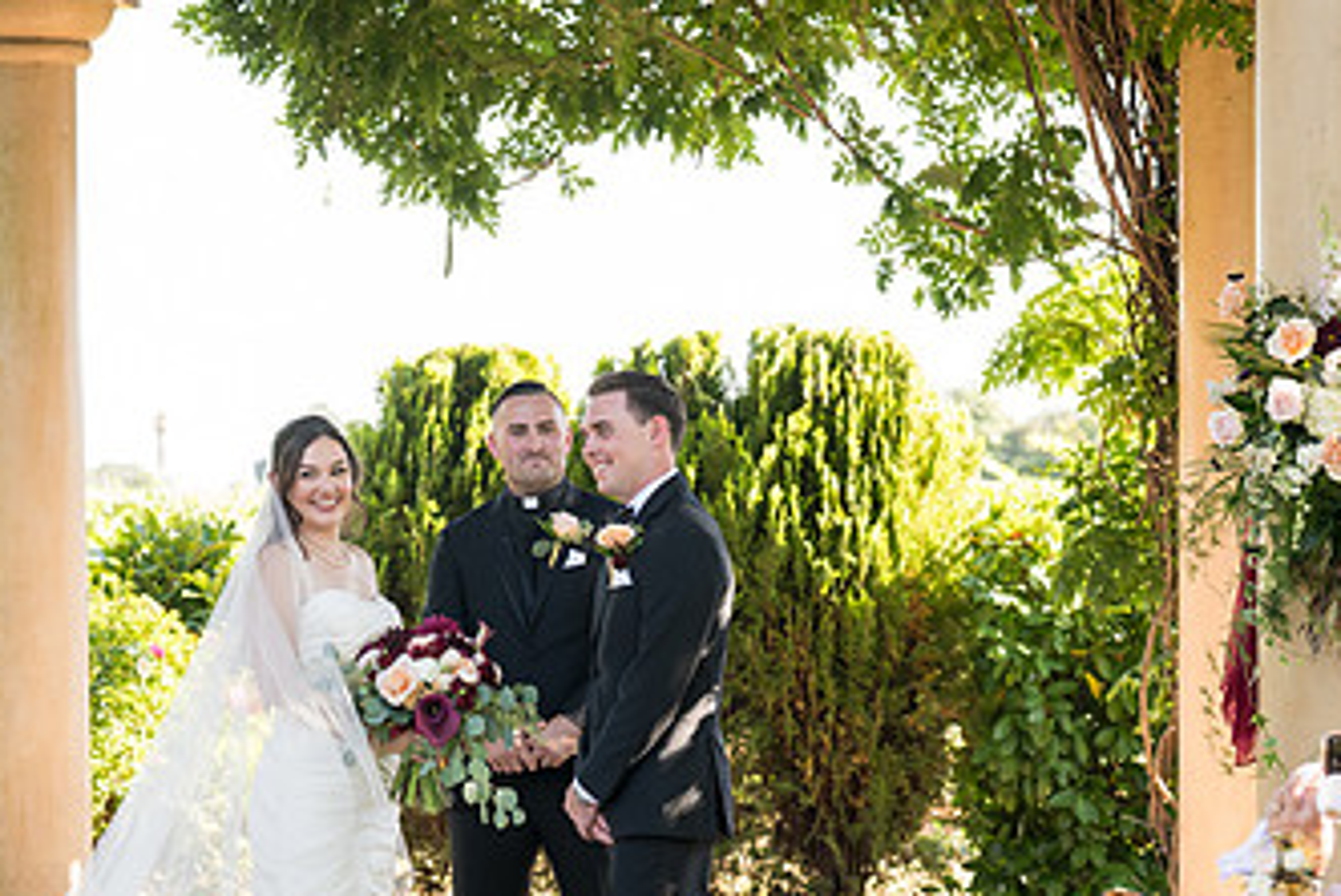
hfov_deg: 16.5
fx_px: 4623
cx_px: 432
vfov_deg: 11.1
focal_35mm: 124
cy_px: 575
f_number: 4
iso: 640
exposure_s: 1/400
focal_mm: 71
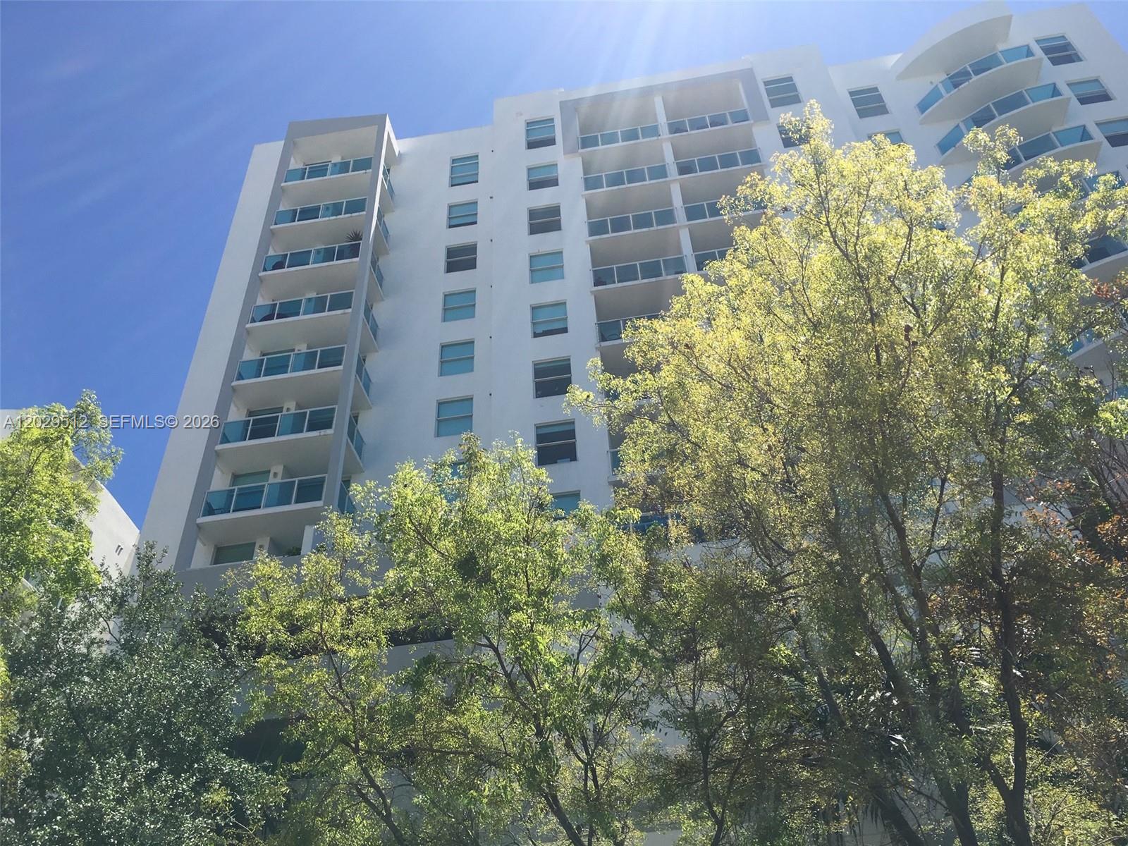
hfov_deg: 61.7
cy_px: 423
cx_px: 564
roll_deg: +2.8
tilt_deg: +41.7
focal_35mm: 29
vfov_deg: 48.2
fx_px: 945
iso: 25
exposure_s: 1/1748
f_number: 2.2
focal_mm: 4.15
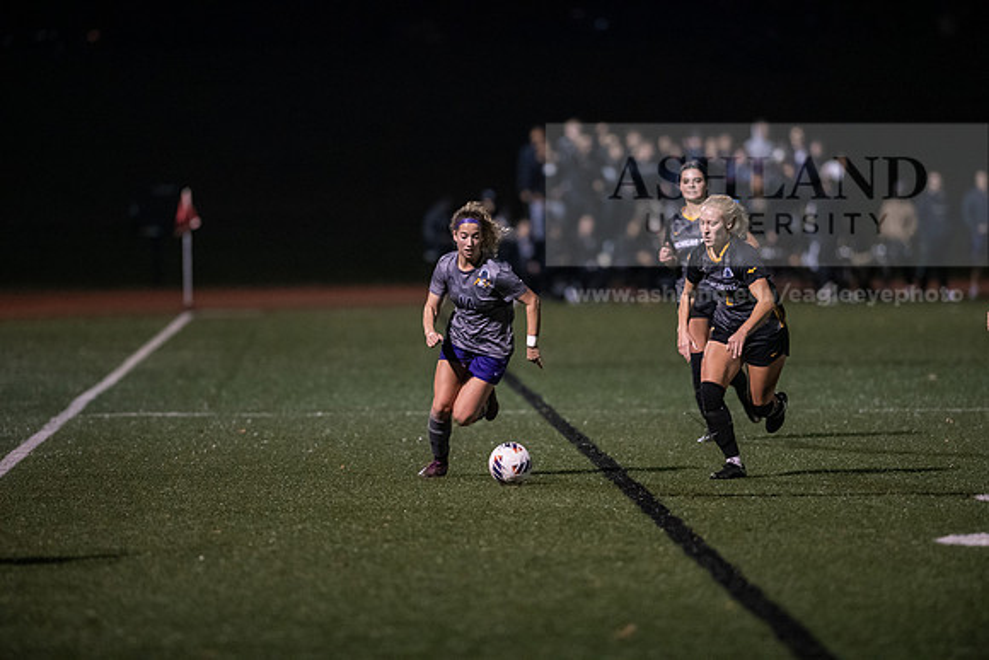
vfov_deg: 4.6
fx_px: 8243
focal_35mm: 300
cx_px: 494
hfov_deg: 6.9
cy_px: 330
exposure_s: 1/1000
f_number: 2.8
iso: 8000
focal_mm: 300
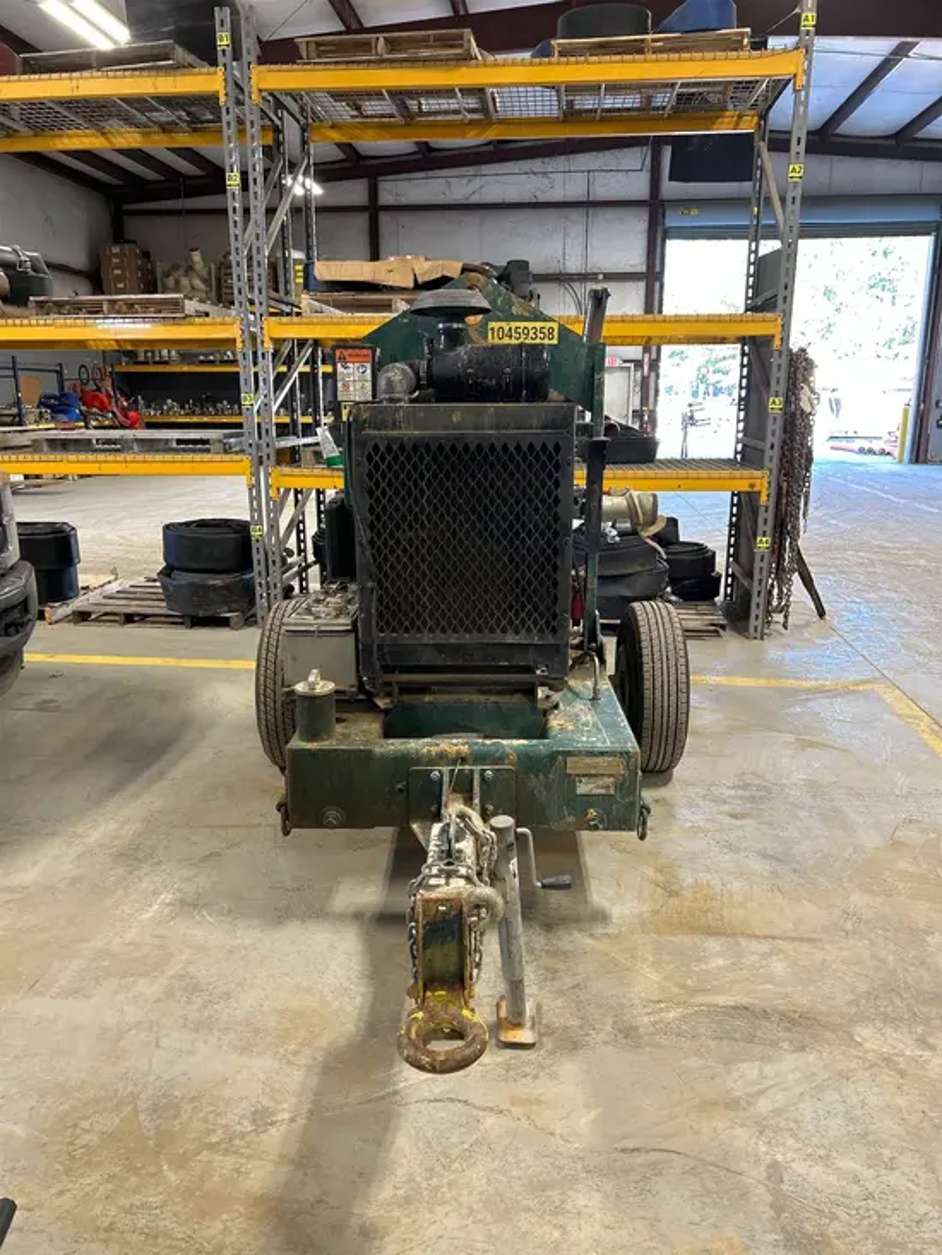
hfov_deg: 53.1
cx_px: 471
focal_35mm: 26
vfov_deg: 67.3
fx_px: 943
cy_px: 628
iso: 125
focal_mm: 5.7
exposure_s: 1/105
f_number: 1.5
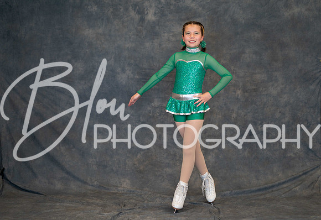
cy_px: 110
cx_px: 176
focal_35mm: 92
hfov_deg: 21.9
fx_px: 829
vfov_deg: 15.1
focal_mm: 85
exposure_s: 1/160
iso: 320
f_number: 1.8
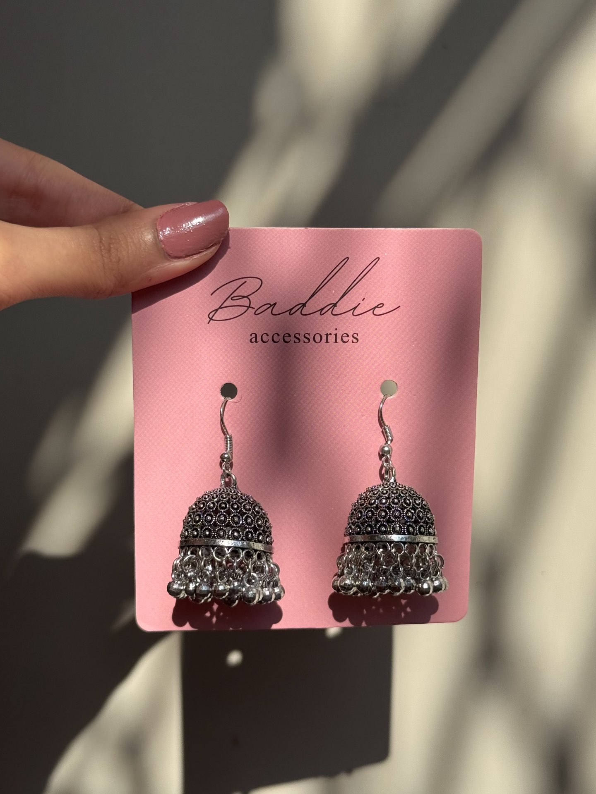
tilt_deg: -10.9
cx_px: 298
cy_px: 397
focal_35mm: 48
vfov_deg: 39.7
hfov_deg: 30.3
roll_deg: -1.2
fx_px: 1102
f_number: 1.78
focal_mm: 6.76
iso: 64
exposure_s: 1/5376
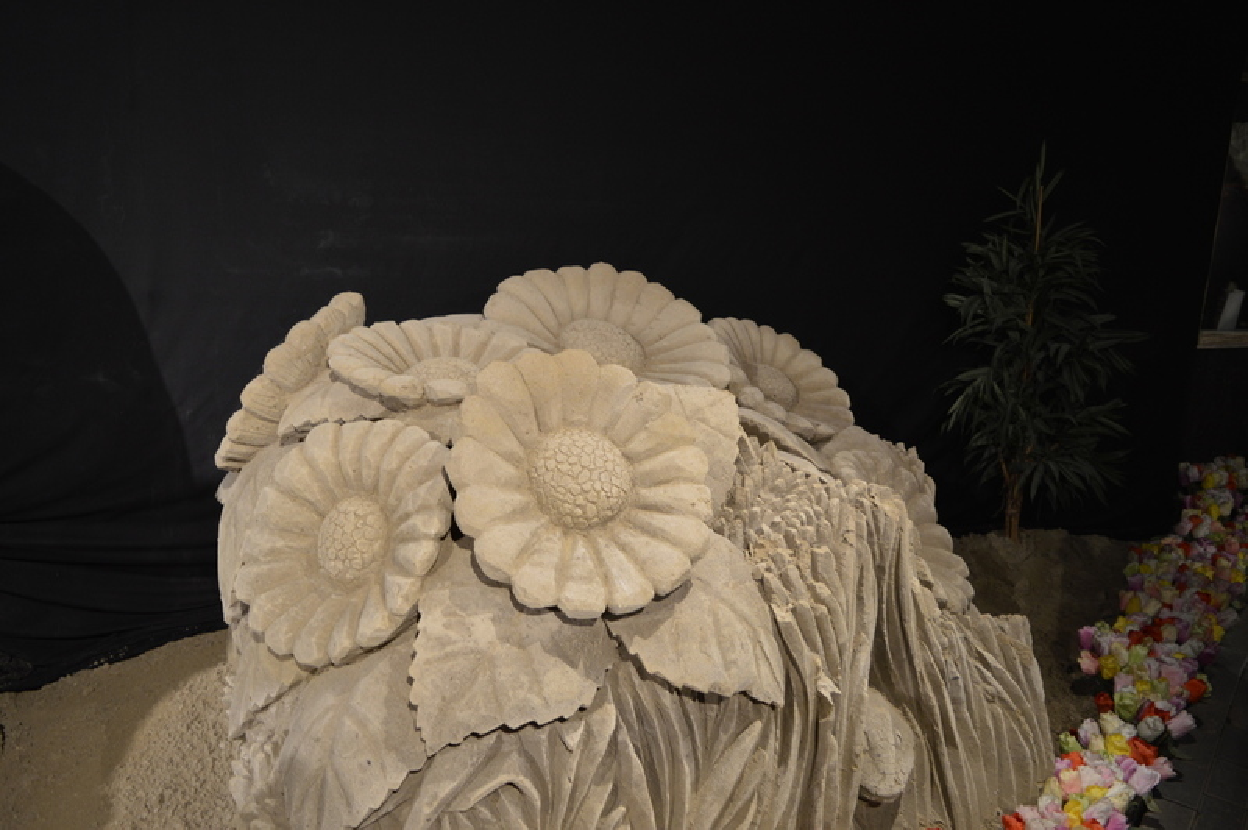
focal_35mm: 27
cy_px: 415
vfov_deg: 47.9
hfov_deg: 67.4
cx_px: 624
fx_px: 935
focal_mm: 18
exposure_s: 1/15
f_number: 3.5
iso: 450
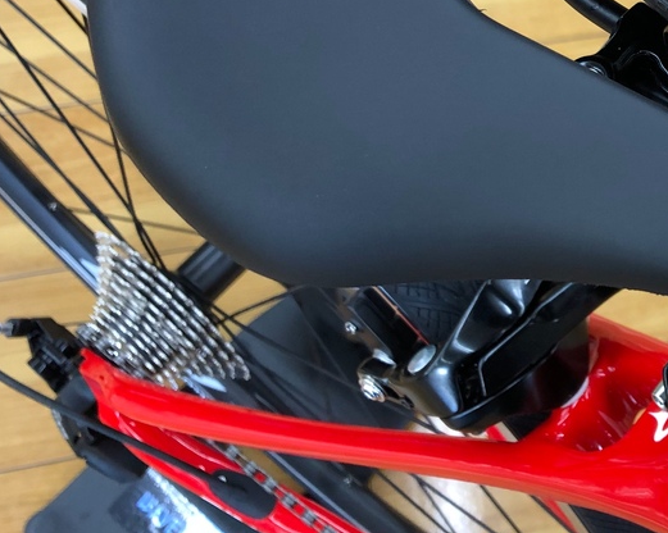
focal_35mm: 63
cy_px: -5
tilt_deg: -55.2
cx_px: 665
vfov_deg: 23.2
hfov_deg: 28.2
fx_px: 1245
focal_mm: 3.99
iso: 40
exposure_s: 1/20
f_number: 1.8
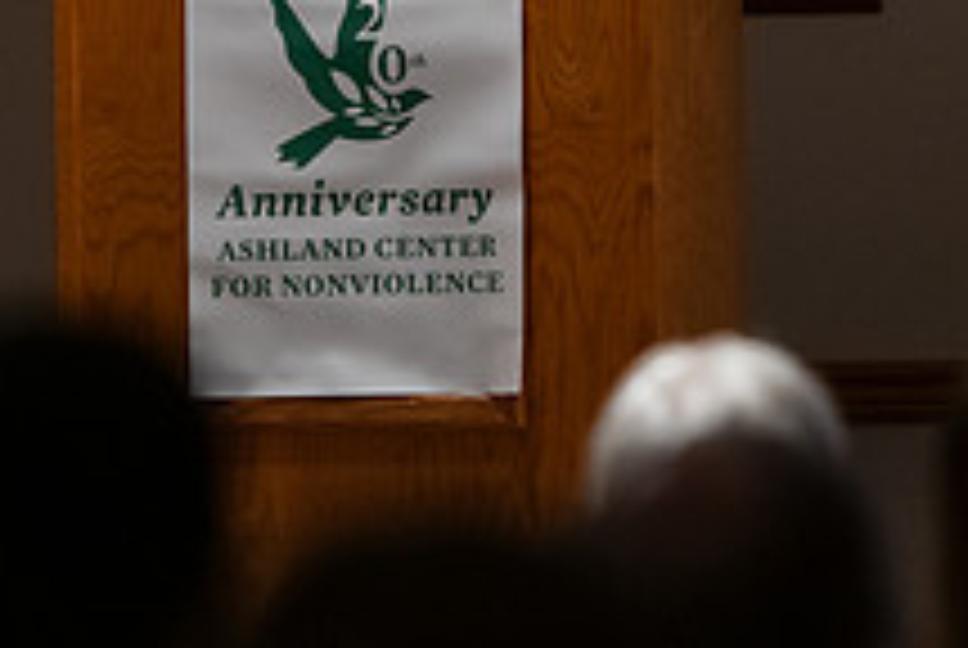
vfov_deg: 3.0
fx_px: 12332
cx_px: 419
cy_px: -209
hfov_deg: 4.5
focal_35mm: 458
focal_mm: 170
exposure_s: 1/200
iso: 2500
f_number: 3.2
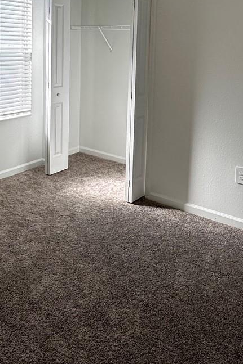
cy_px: 70
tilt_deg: -3.0
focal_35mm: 36
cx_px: 90
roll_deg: -1.0
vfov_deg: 49.8
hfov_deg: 36.6
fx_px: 365
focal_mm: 2.22
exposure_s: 1/273
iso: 40
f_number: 2.2
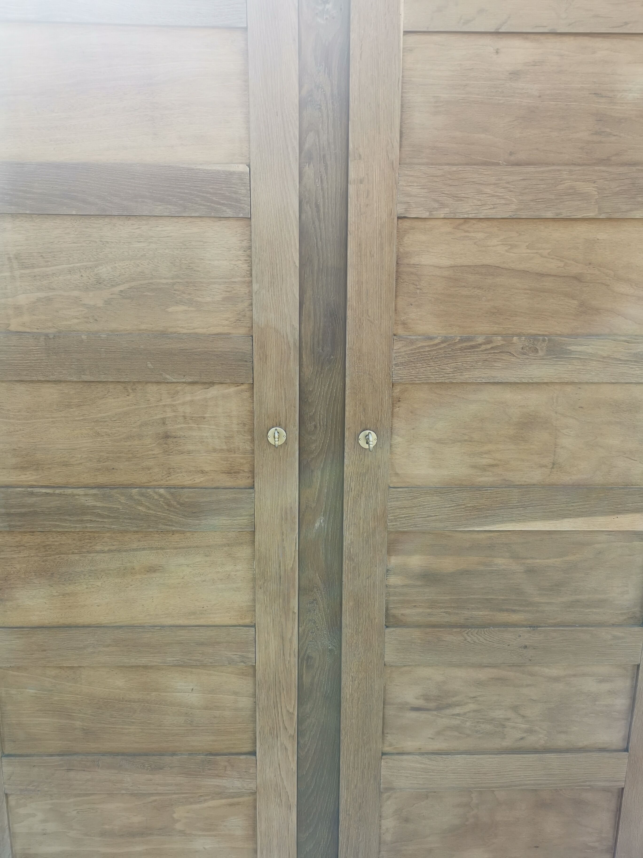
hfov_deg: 51.4
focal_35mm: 27
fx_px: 669
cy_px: 429
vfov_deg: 65.3
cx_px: 322
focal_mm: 5.58
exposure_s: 1/268
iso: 50
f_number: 1.8
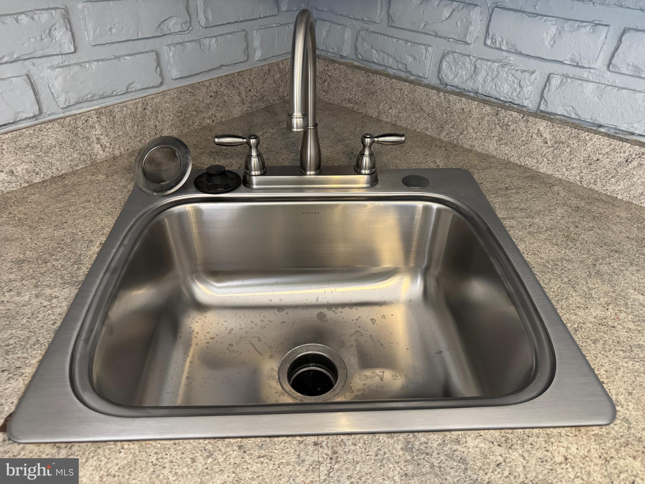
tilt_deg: -39.1
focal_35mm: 24
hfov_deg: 71.6
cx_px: 322
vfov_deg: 56.8
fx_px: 447
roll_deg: -1.5
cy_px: 242
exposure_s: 1/60
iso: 640
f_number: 1.78
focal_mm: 6.76
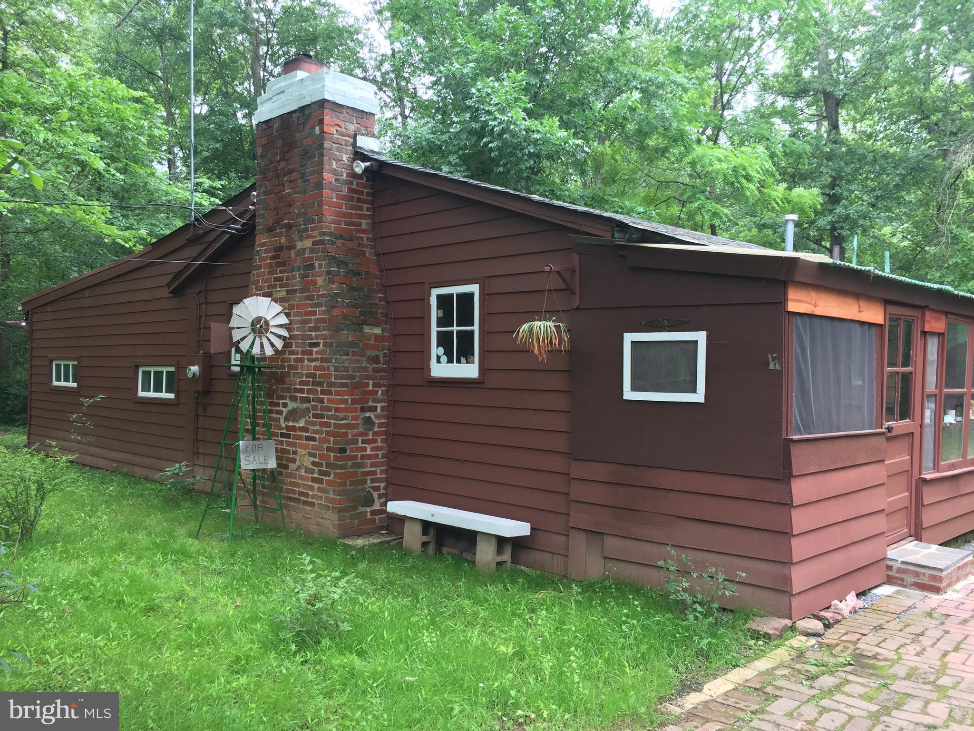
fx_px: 816
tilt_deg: -0.1
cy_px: 366
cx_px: 487
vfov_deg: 48.2
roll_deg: -1.5
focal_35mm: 29
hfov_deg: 61.7
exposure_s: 1/120
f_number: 2.2
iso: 50
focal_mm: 4.15
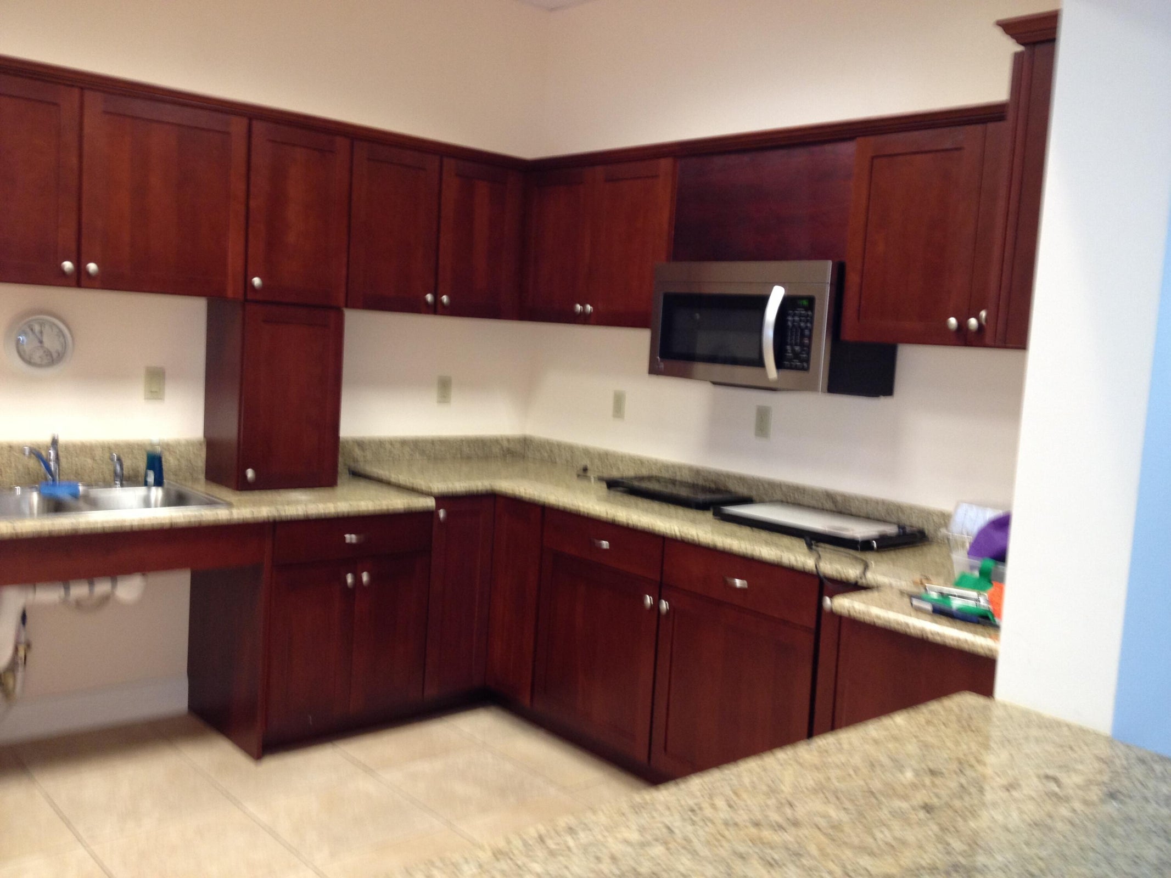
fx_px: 1184
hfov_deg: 52.6
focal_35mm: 35
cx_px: 586
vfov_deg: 40.7
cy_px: 439
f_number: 2.4
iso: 125
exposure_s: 1/20
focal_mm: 4.28
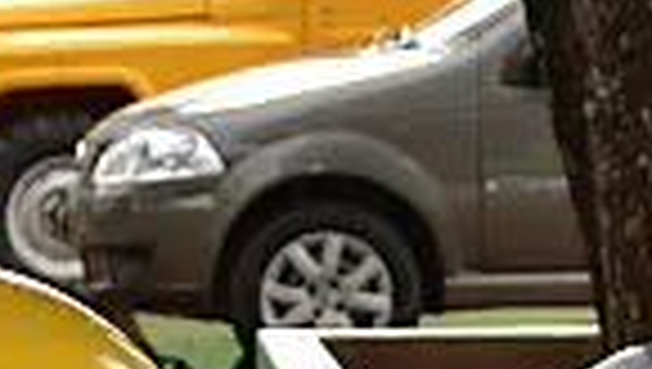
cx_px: 13
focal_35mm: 208
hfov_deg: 10.3
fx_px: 3601
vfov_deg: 5.7
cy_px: 740
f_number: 4.2
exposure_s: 1/125
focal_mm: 30
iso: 110
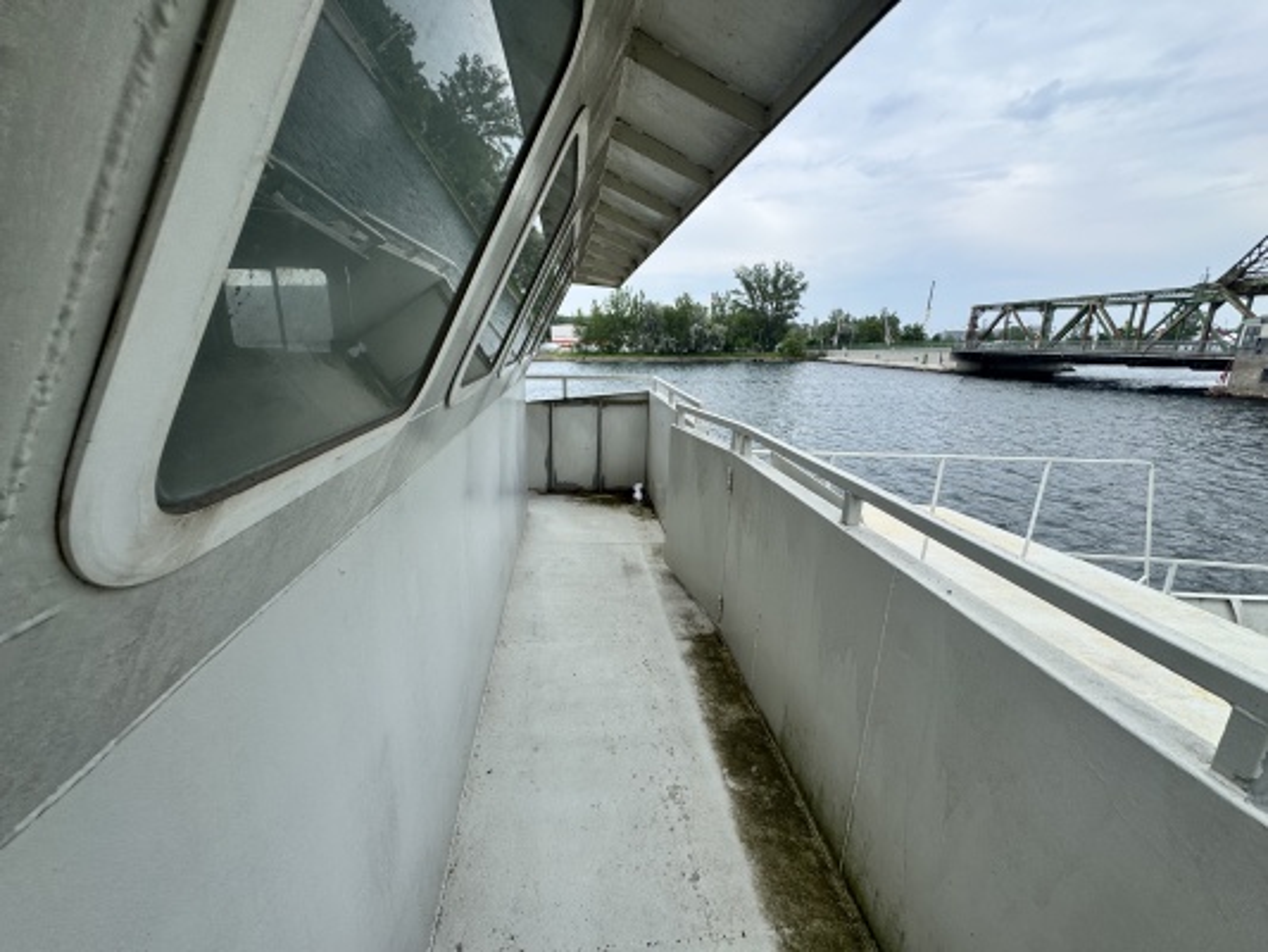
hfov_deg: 102.1
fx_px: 513
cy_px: 476
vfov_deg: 85.7
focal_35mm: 14
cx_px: 634
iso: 40
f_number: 2.2
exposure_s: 1/687
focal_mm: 2.22
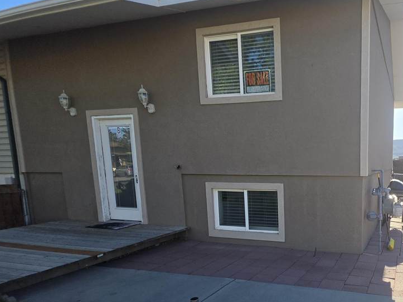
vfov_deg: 57.3
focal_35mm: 23
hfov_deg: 65.1
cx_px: 339
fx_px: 268
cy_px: 207
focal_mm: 2.2
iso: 32
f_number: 1.9
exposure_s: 1/1889
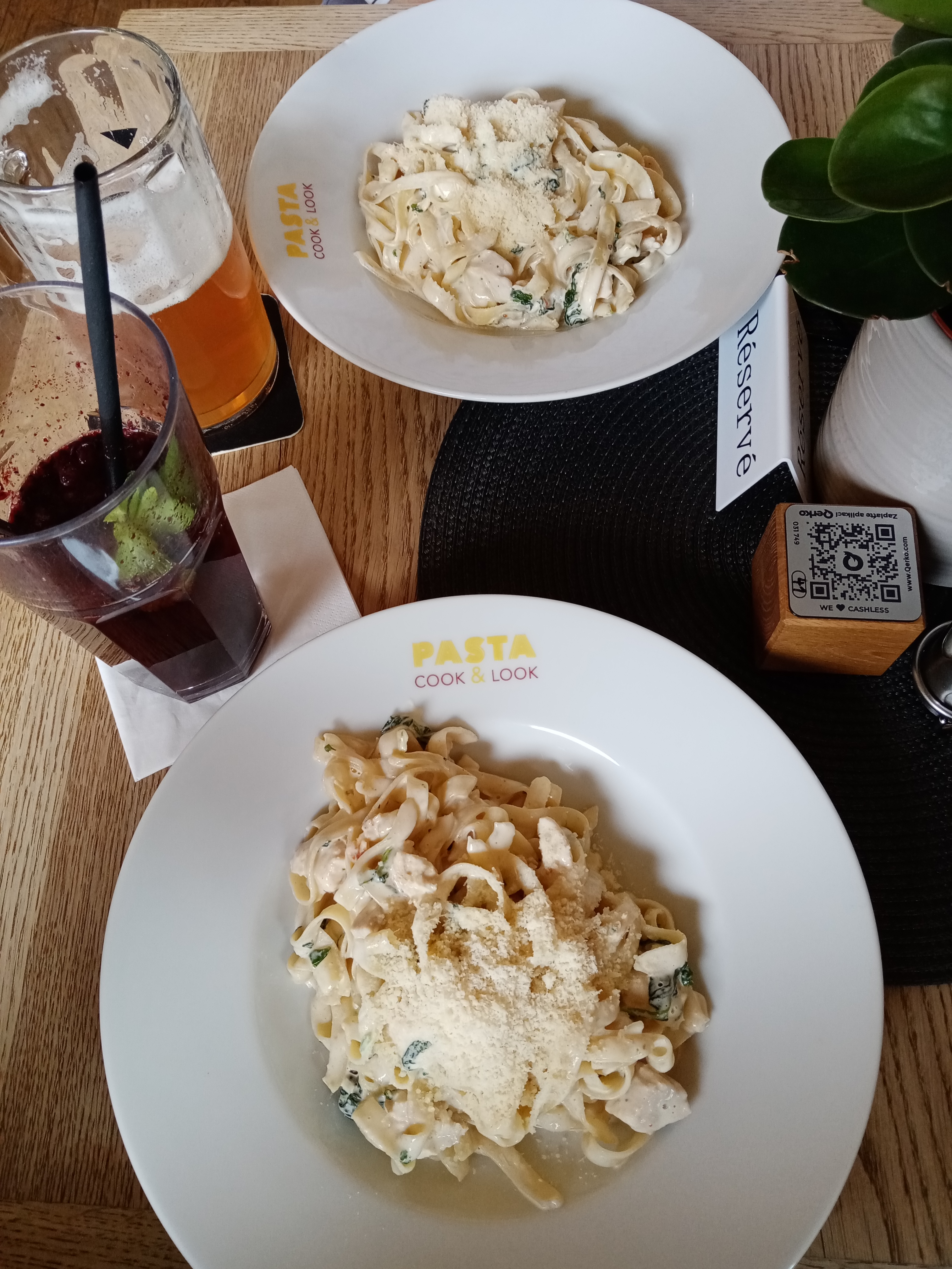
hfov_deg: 53.1
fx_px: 953
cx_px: 476
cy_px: 634
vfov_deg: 67.3
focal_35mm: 26
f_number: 1.8
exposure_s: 1/33.3
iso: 135
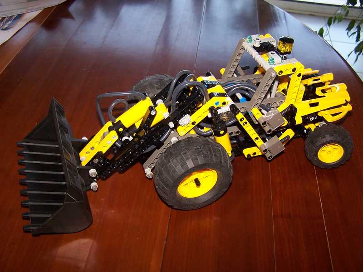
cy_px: 136
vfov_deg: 36.0
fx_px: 419
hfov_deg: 46.8
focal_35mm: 40
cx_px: 182
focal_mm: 6.7
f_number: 2.8
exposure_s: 1/60
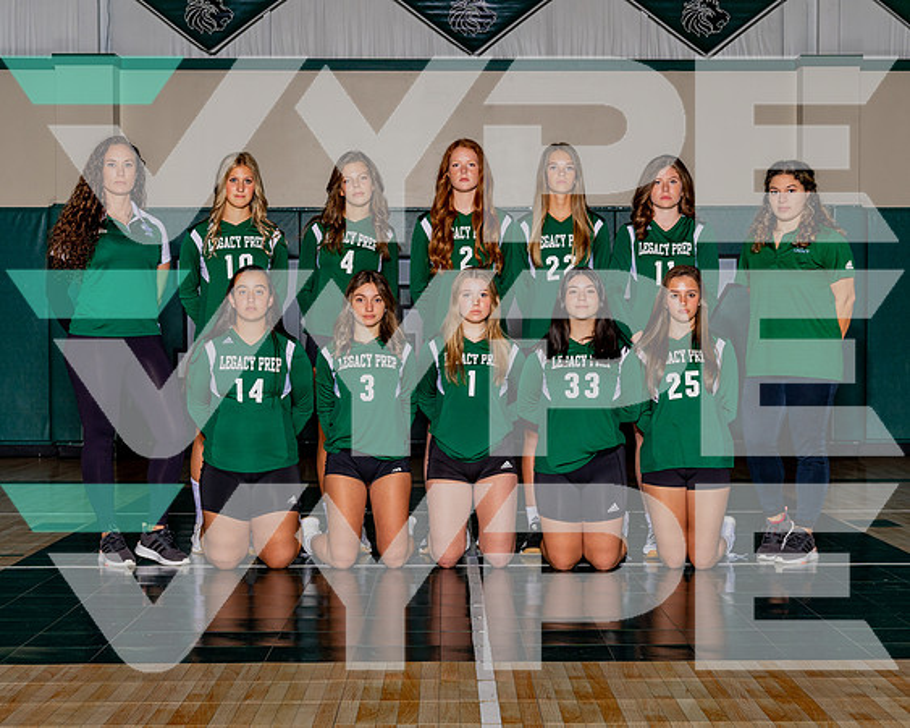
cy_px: 370
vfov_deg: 25.5
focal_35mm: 60
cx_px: 478
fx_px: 1609
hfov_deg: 31.6
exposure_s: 1/200
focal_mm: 49
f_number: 10
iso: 320
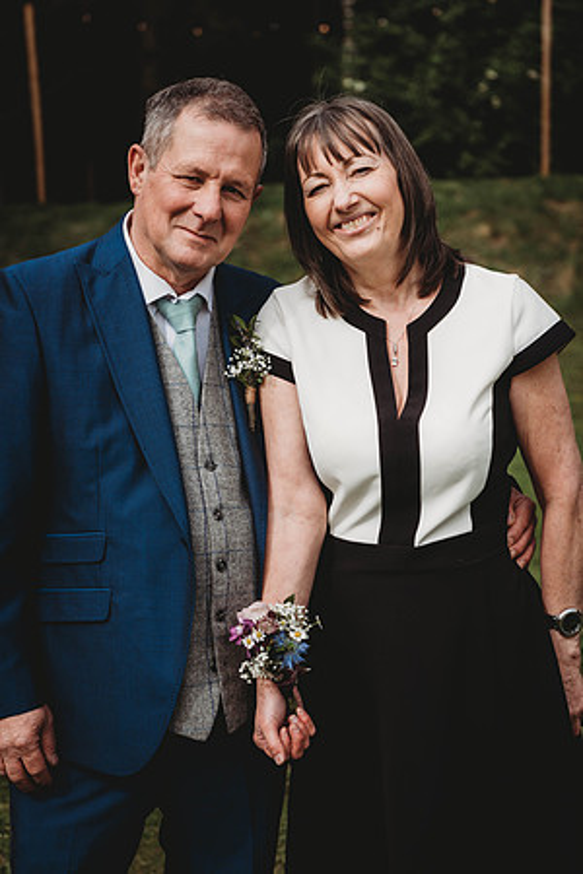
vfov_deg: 28.8
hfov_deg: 19.5
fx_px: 1700
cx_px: 292
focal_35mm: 70
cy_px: 437
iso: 200
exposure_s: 1/1600
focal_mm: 70
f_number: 4.5
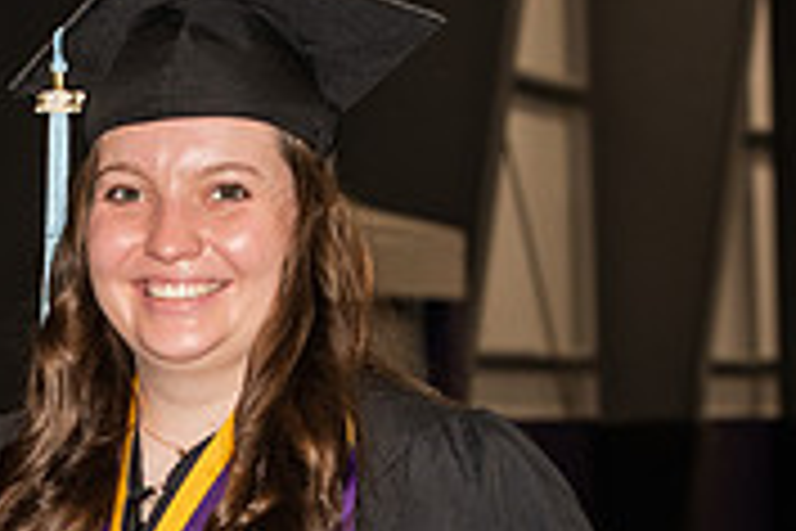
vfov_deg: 5.9
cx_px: -9
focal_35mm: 230
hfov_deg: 8.9
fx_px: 5085
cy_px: 592
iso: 1000
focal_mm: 70
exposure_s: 1/200
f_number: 5.6
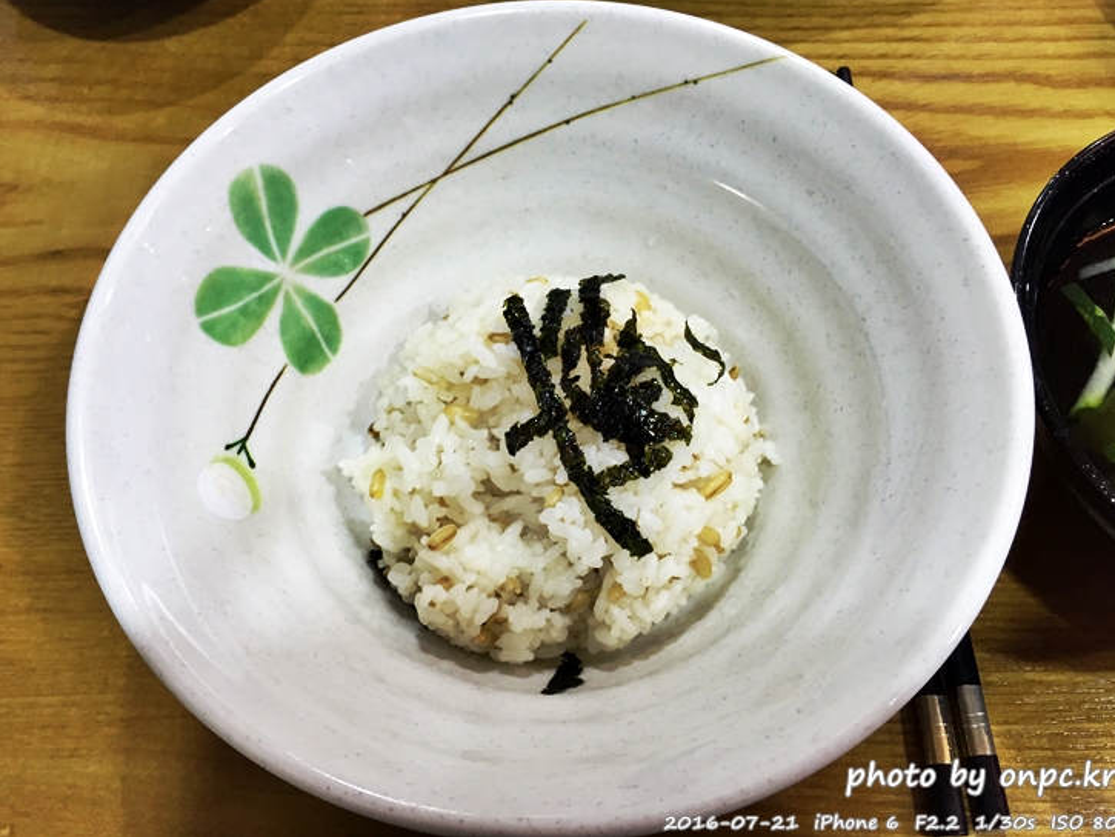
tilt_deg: -62.9
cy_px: 405
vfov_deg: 46.8
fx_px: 966
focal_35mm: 30
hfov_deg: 60.0
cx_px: 552
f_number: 2.2
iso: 80
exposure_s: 1/30
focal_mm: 4.15
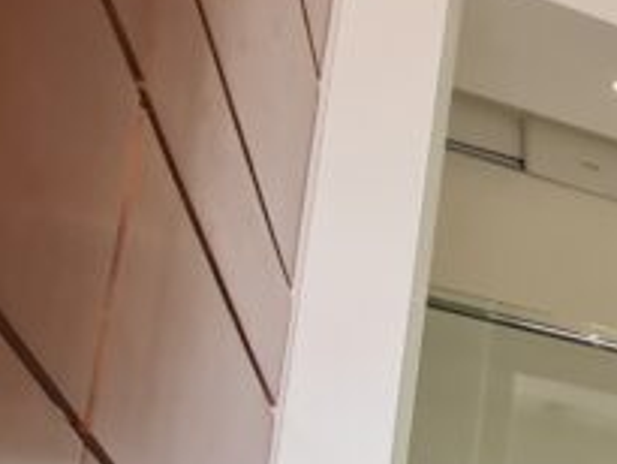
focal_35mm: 65
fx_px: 1159
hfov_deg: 15.1
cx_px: 1490
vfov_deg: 18.7
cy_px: 780
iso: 80
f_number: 2.2
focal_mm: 2.2
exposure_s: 1/50
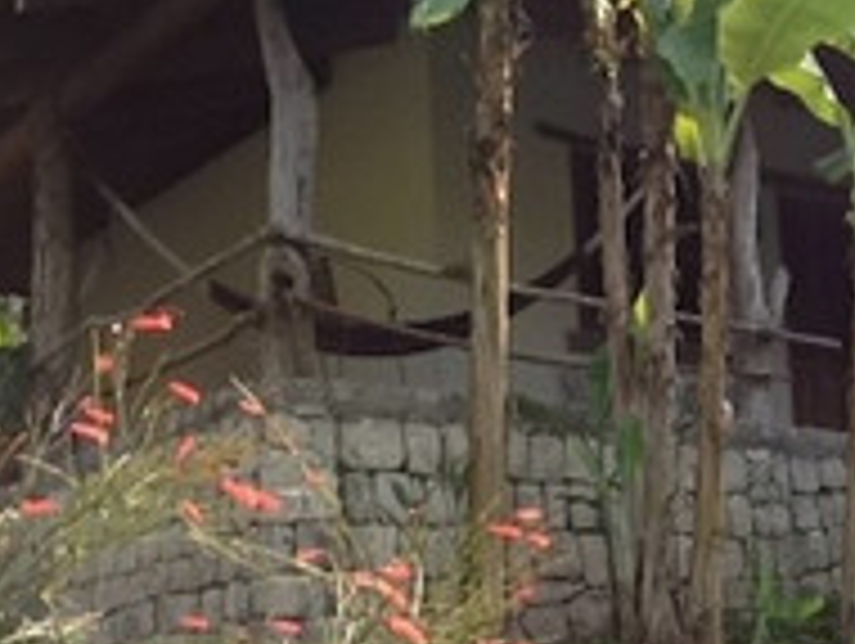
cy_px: 423
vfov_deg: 17.8
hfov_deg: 23.1
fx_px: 2053
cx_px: 702
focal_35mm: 83
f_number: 2.4
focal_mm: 4.28
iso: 64
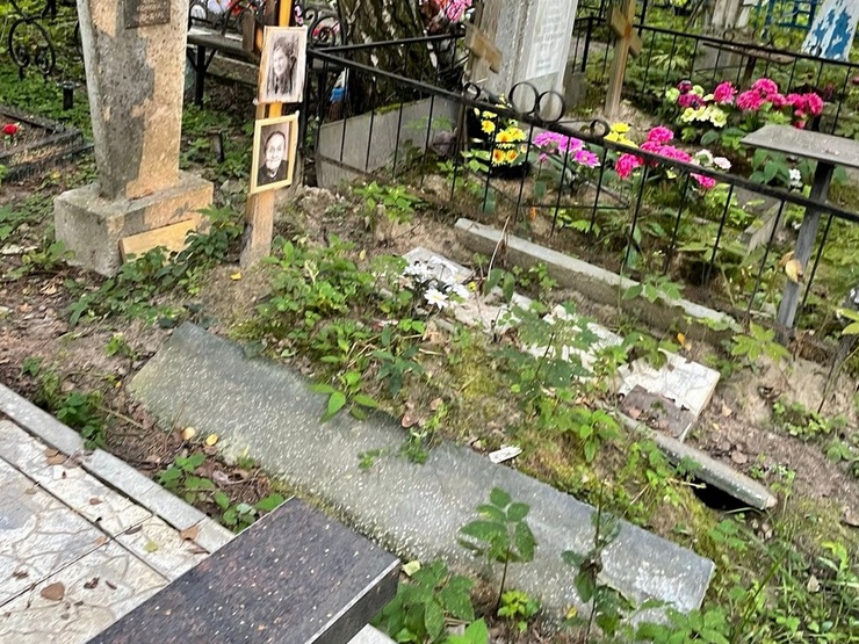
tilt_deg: -15.3
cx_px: 418
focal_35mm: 36
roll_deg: -8.4
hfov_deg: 51.3
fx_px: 893
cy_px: 203
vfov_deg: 39.1
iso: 160
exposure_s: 1/60
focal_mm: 4.2
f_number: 1.6
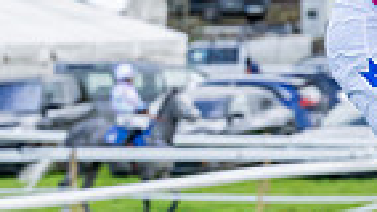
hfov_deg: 3.6
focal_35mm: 596
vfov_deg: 2.0
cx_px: 482
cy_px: 375
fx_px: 5960
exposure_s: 1/800
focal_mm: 105
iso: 400
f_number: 5
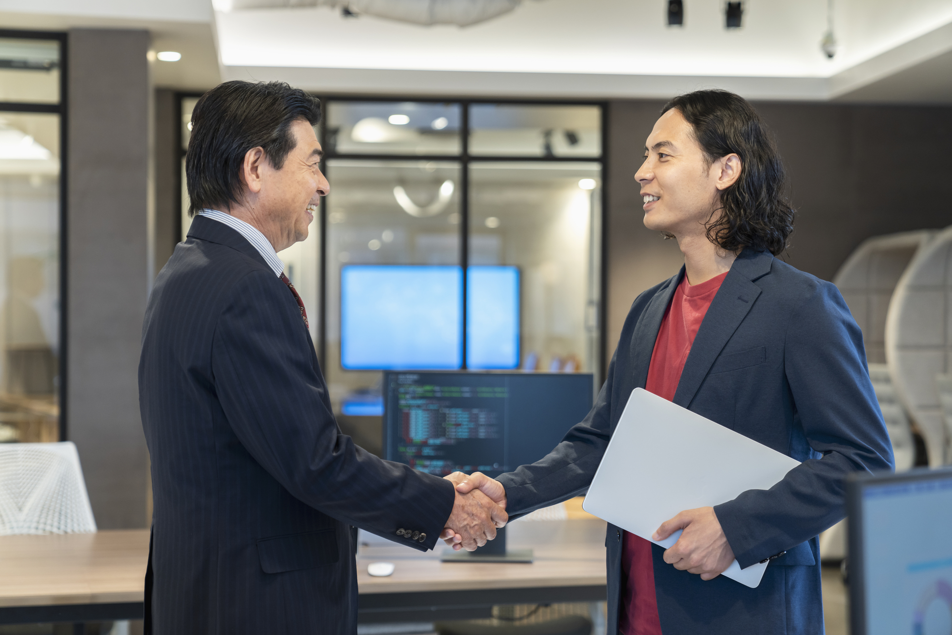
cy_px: 318
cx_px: 476
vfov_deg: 21.2
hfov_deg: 31.4
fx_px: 1692
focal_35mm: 64
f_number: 2.8
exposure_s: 1/160
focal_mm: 64
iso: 640
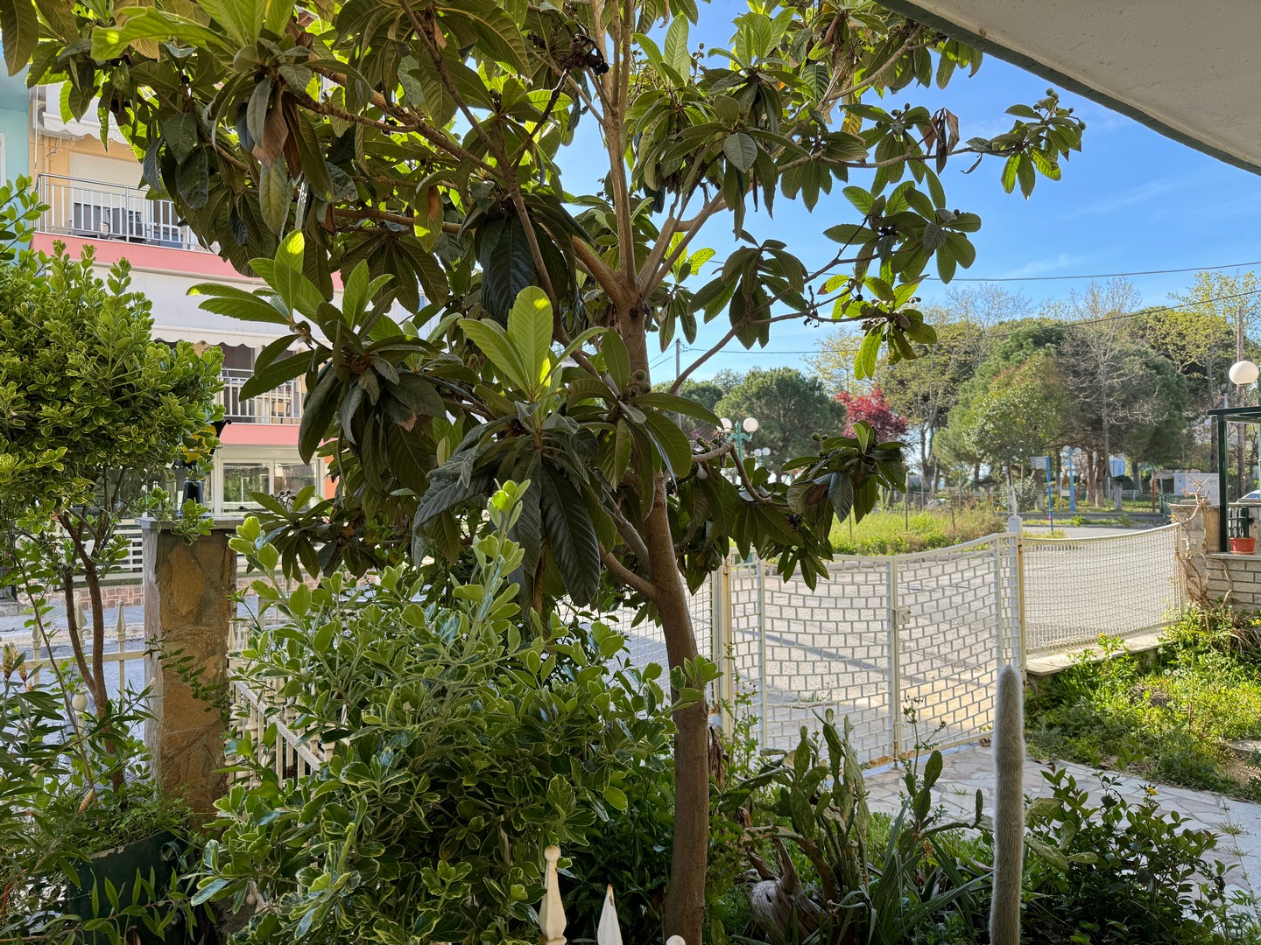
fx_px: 874
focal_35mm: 24
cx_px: 630
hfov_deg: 71.6
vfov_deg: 56.8
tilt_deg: +0.4
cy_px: 472
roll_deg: +0.9
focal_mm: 6.86
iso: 80
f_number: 1.78
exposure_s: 1/747
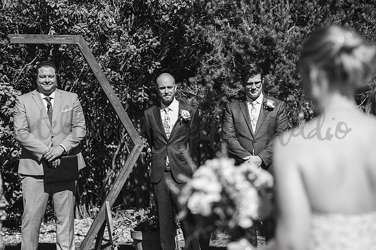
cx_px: 188
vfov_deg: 16.1
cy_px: 125
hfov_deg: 23.9
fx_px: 887
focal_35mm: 85
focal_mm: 85
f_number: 3.2
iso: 200
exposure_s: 1/1600
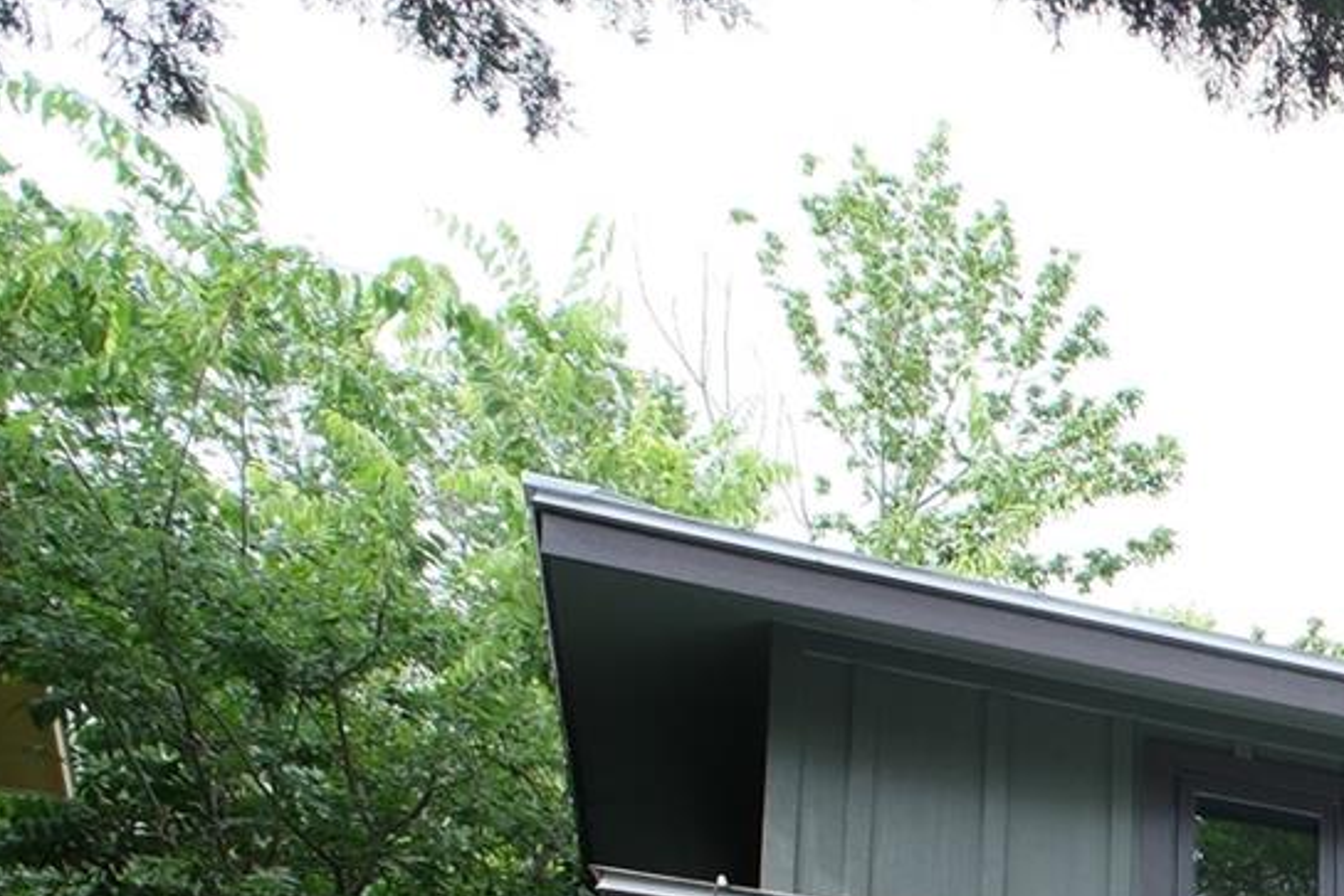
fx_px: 2390
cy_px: 1502
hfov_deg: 21.3
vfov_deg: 17.9
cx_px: 2394
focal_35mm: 64
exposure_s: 1/320
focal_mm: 11.1
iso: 320
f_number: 4
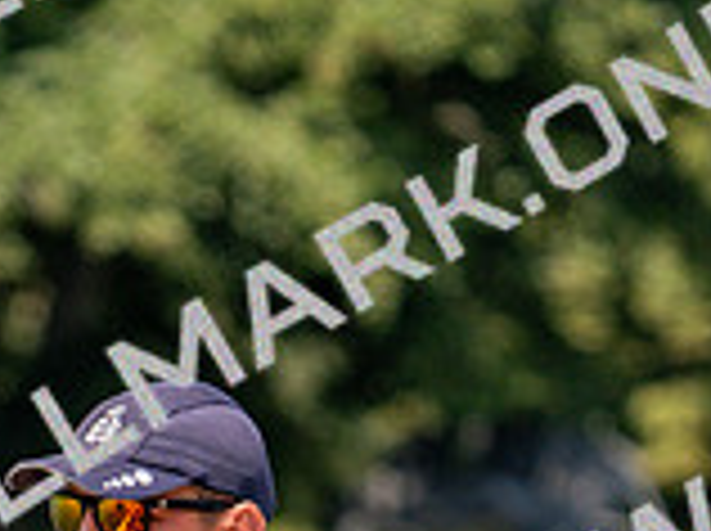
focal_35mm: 1030
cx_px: 9
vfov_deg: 1.4
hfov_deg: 1.9
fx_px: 21124
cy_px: 817
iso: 200
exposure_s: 1/1600
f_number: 5.6
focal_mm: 291
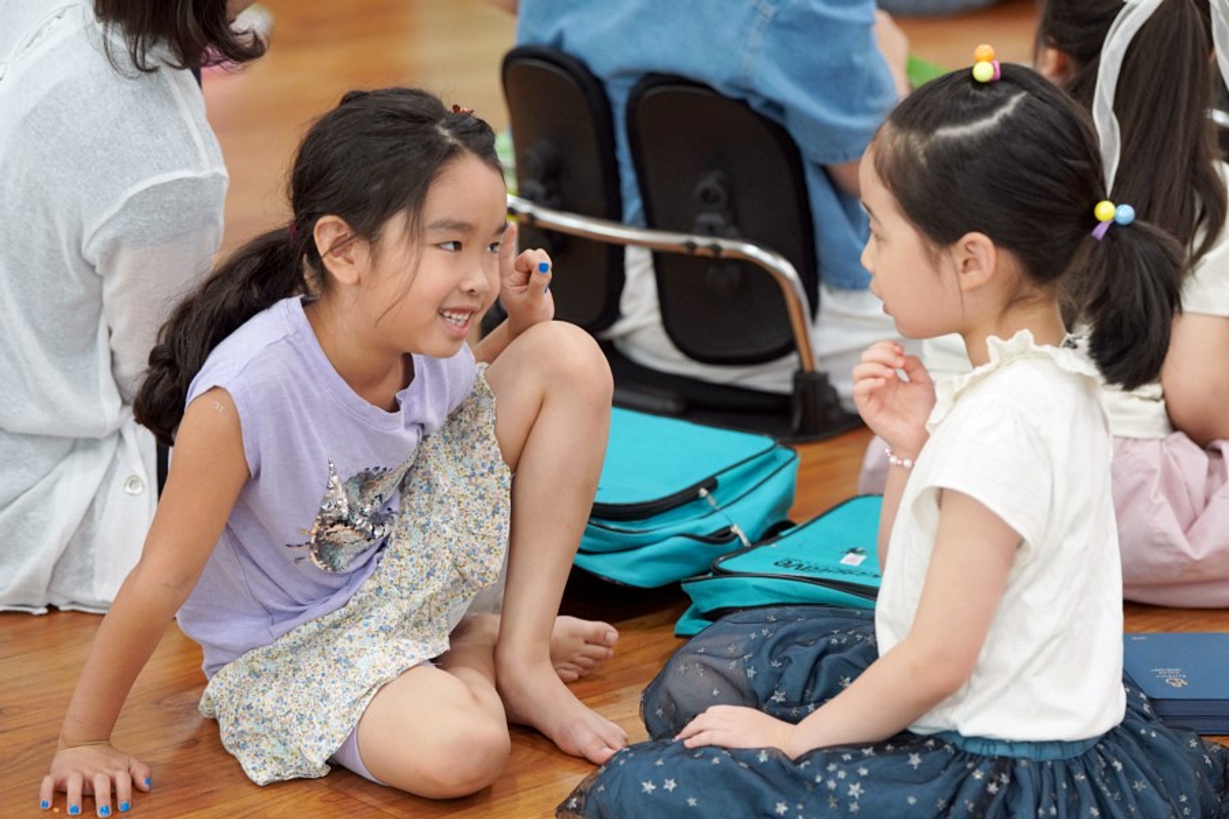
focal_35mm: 126
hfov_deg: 16.3
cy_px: 410
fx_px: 4301
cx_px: 614
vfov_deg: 10.9
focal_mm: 126
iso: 2000
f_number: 4
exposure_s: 1/160
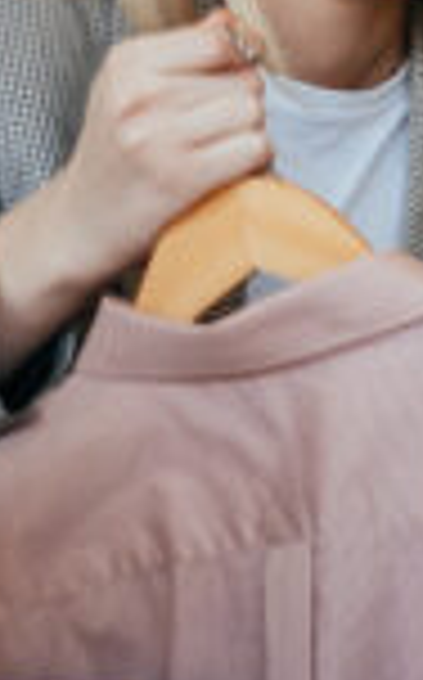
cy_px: 358
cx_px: 1310
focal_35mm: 97
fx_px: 1794
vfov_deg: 21.4
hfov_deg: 9.8
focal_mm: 14
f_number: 2.8
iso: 400
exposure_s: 1/125
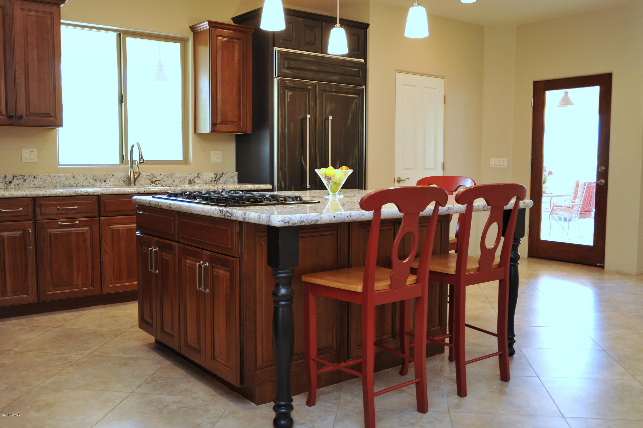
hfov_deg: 54.5
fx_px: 625
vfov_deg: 37.8
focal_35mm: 35
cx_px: 322
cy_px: 214
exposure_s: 1/25
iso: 500
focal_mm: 35
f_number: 4.5
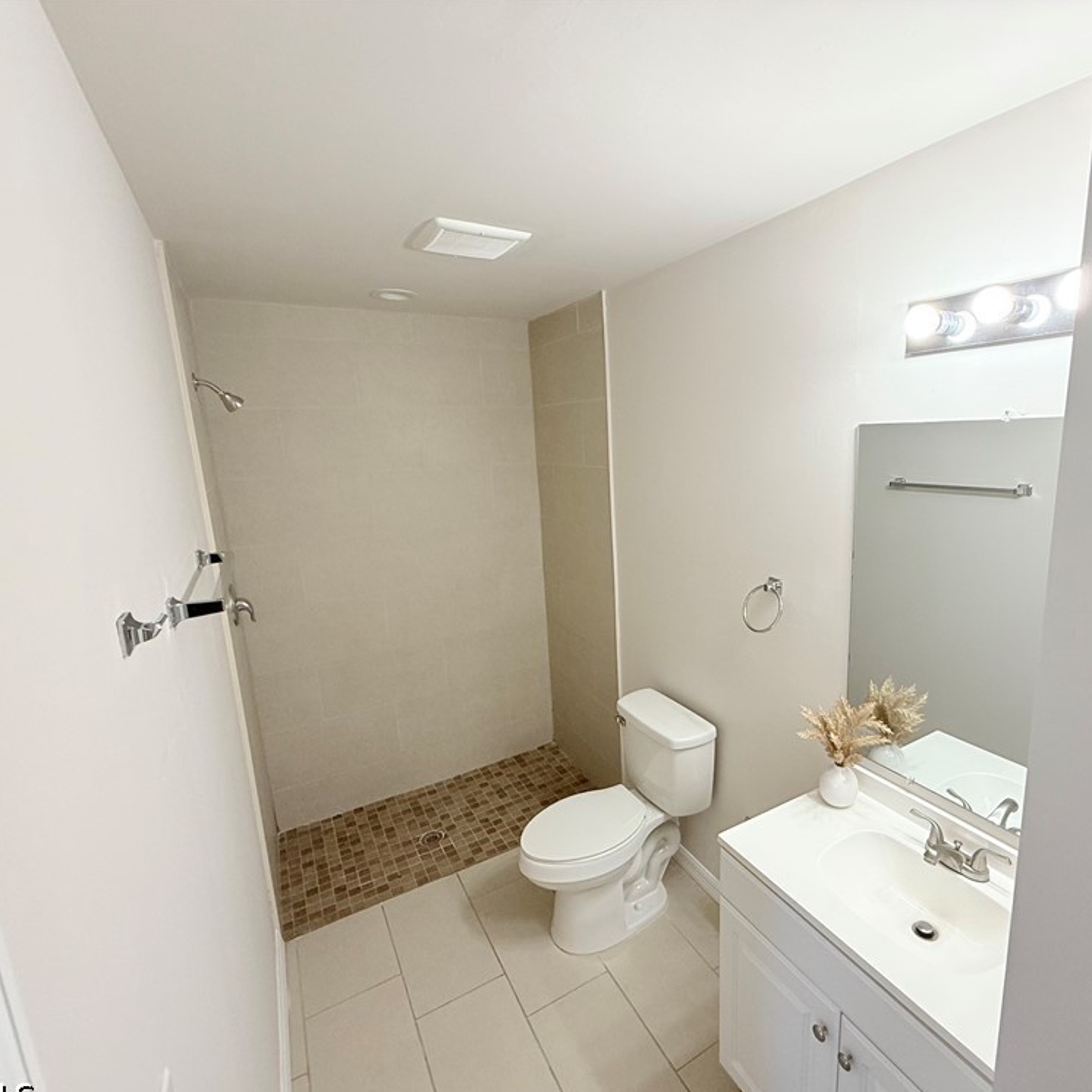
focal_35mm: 17
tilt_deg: -11.5
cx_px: 646
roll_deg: +1.8
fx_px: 607
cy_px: 557
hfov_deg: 83.1
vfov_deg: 84.0
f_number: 2.2
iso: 100
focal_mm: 2.22
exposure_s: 1/40
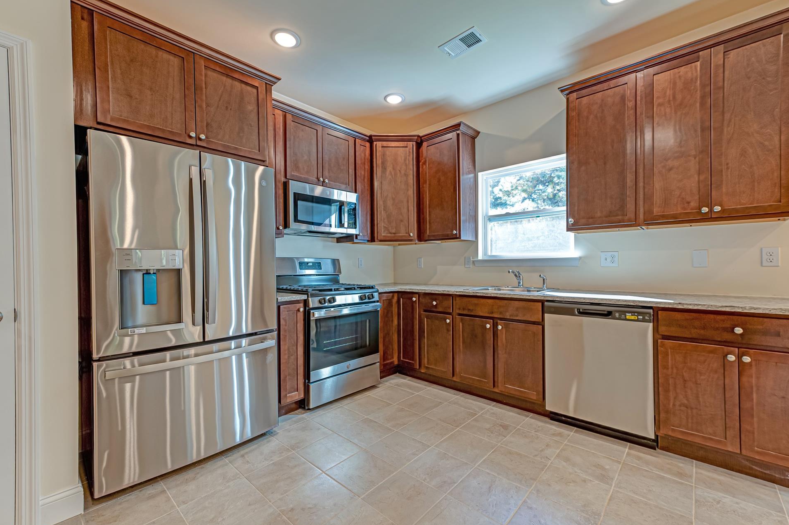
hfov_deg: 100.4
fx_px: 328
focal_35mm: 15
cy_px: 261
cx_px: 400
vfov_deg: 77.2
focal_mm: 14
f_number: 5
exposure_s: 1/13
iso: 100
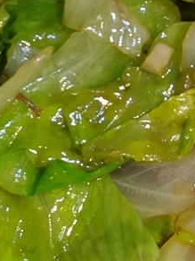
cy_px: 132
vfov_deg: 17.7
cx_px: 70
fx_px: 834
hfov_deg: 13.3
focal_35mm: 111
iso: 506
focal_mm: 4.44
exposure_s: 1/49.9
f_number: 1.8
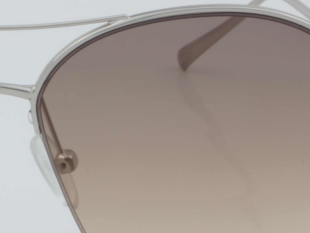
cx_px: -12
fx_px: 1955
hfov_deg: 9.0
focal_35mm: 218
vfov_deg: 6.8
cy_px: 147
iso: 100
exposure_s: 1/3
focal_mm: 55
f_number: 32
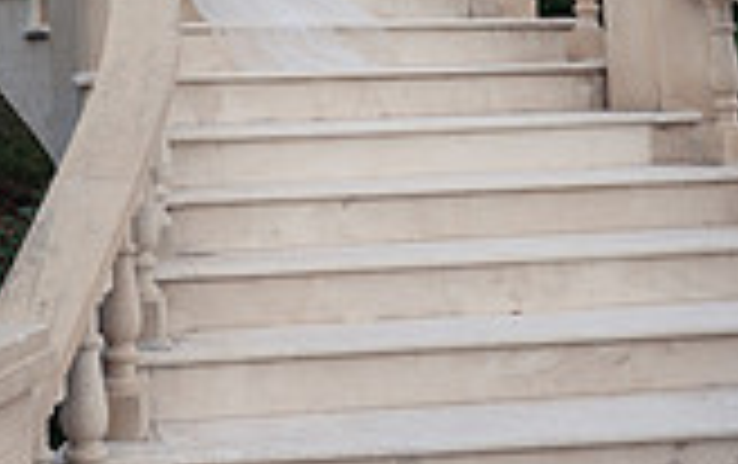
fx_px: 1571
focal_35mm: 78
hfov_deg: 25.8
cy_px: -95
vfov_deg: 16.1
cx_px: 115
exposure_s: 1/500
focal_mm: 28
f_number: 3.5
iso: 160
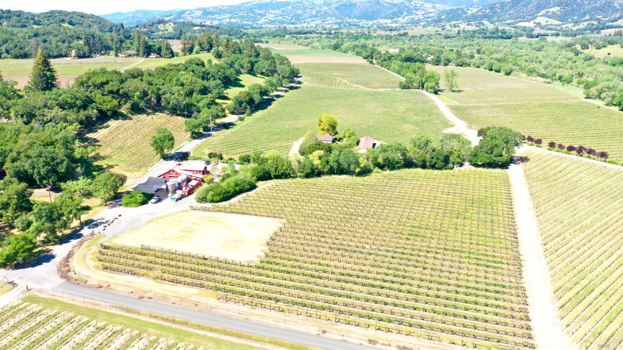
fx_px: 496
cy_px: 143
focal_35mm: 30
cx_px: 314
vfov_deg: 38.8
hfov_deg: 64.3
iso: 100
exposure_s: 1/200
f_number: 4.5
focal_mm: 10.26
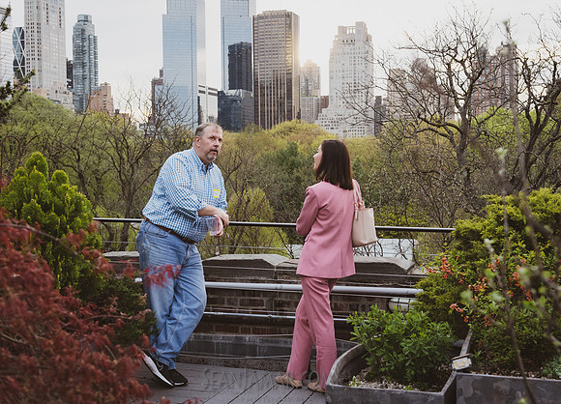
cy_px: 198
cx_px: 310
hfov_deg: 40.4
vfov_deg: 29.8
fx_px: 761
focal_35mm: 48
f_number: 4.5
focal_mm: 44
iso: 1000
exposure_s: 1/320
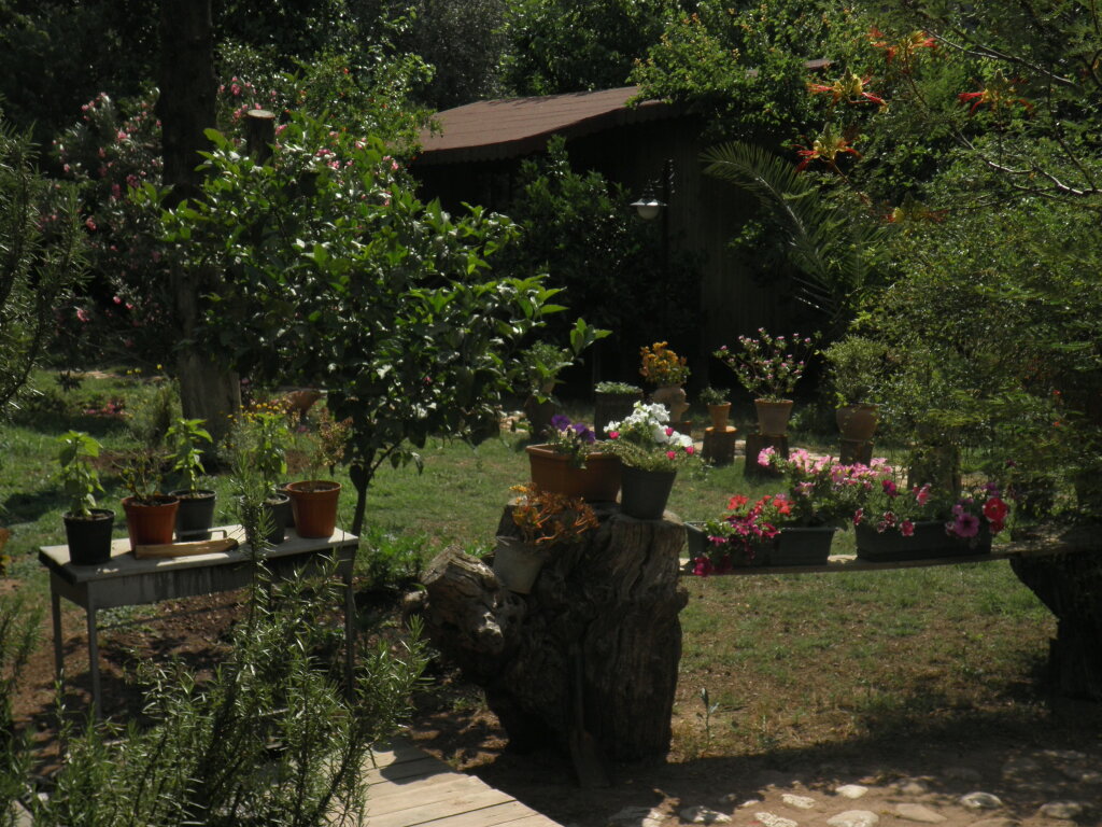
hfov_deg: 36.2
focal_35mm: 53
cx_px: 551
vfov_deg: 27.5
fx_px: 1687
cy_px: 414
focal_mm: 9.6
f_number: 12.2
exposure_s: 1/80
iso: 64
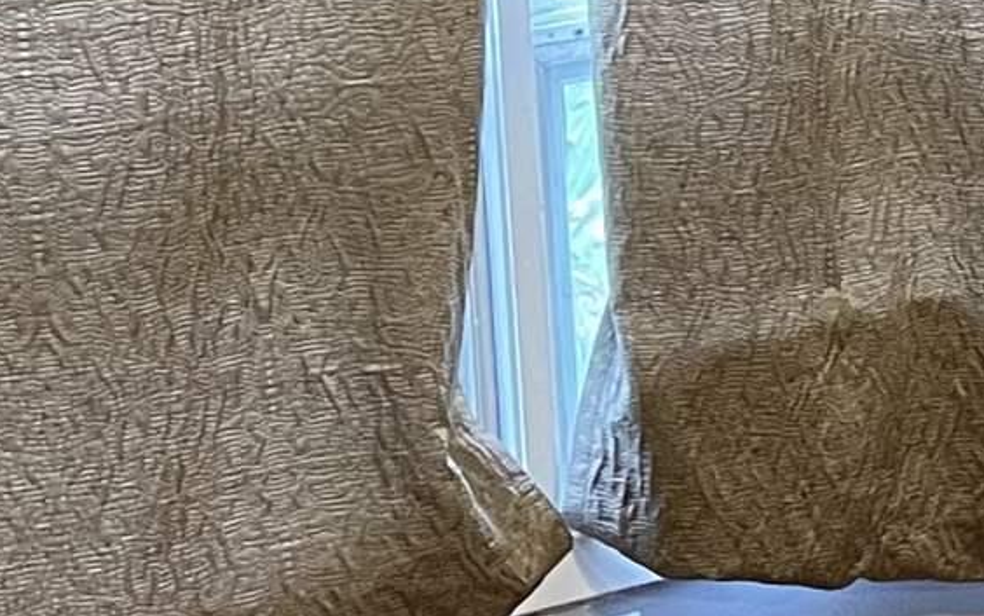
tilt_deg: -8.6
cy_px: -274
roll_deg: +1.0
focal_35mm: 150
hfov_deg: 12.6
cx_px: 1832
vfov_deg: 8.6
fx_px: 4024
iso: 250
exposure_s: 1/60
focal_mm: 5.1
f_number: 1.6
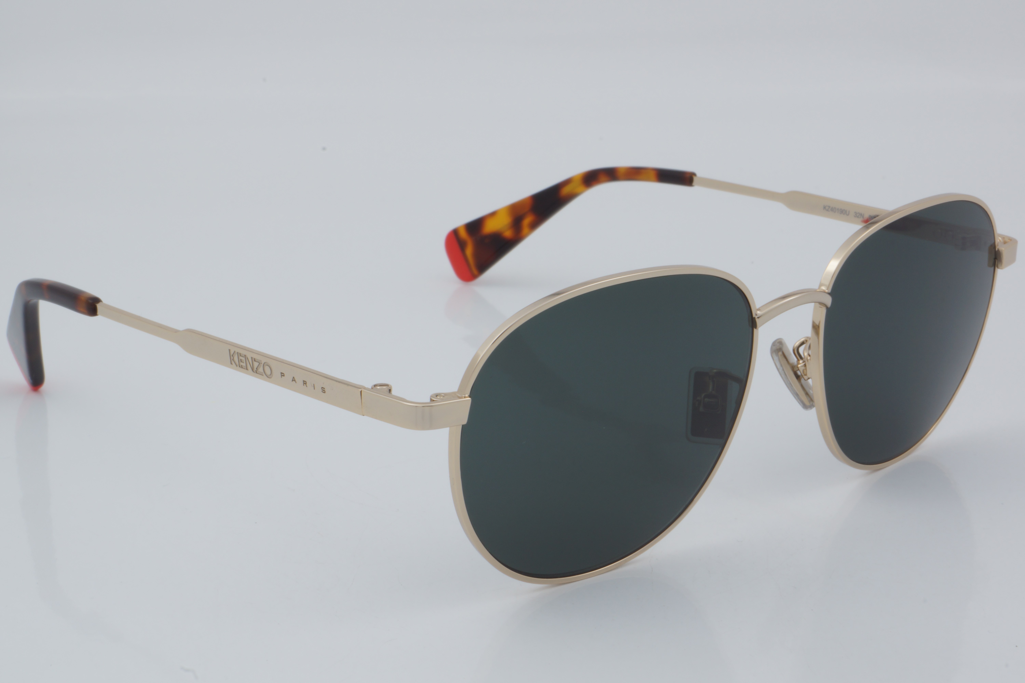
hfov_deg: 27.0
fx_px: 2135
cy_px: 342
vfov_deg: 18.2
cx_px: 512
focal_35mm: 75
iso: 100
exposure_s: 1/4
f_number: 32
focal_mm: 50
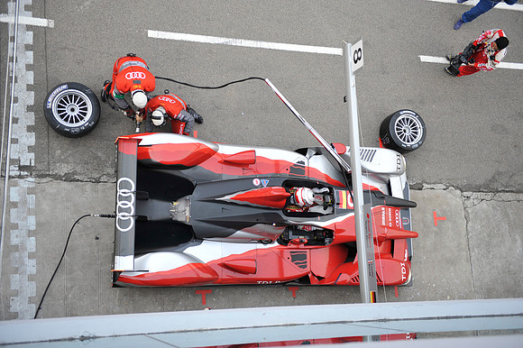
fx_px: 697
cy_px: 174
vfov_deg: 28.0
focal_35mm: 48
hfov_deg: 41.1
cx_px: 262
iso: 250
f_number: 2.8
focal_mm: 48
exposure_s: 1/250
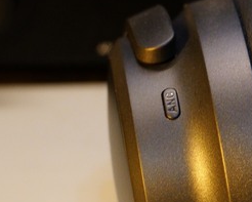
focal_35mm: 223
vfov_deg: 6.9
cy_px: 155
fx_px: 1664
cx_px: 380
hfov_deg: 8.5
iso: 1600
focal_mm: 50
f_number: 5
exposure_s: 1/80
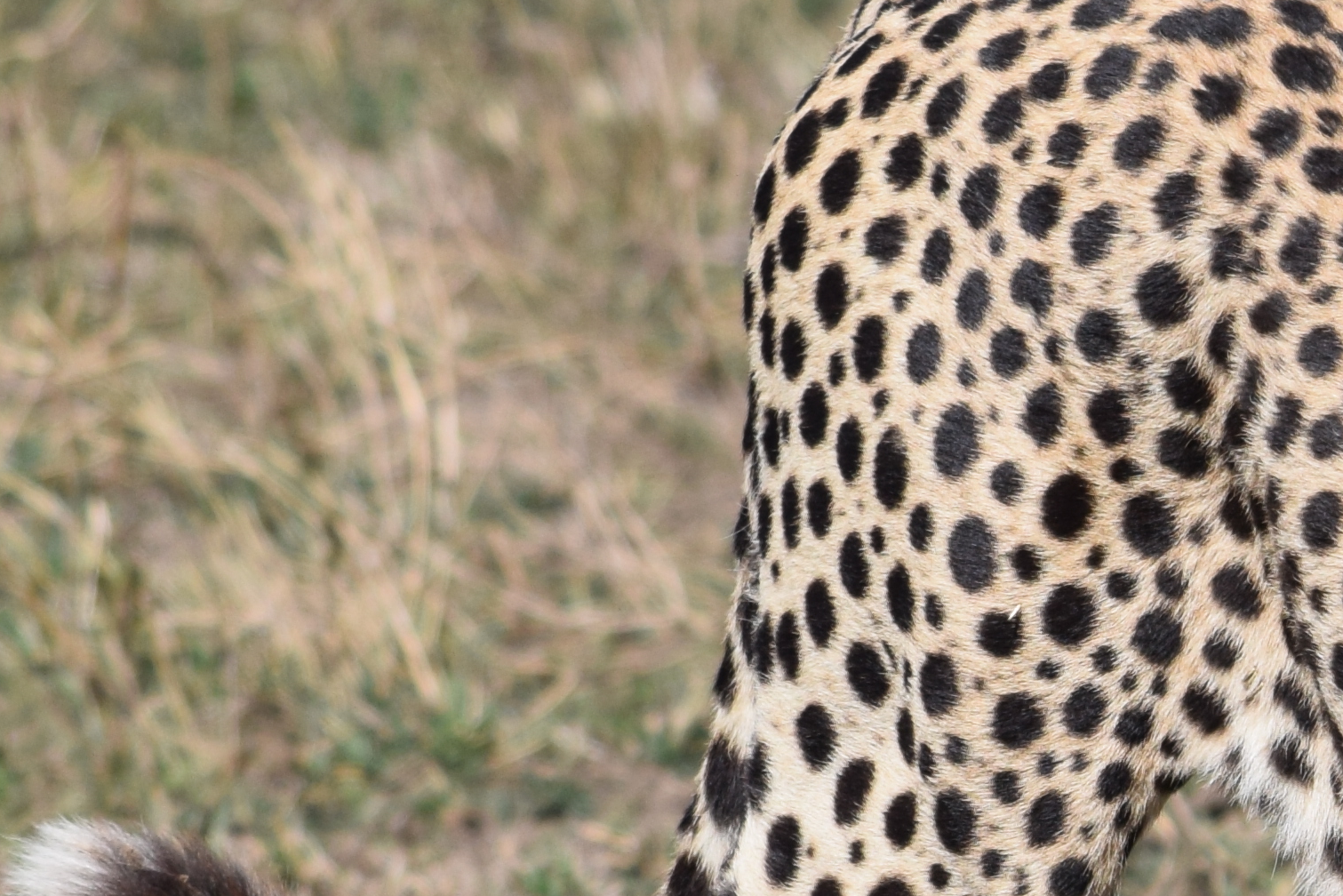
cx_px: 1905
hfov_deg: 2.2
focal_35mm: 923
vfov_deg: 1.5
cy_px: 985
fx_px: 34437
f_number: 7.1
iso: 200
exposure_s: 1/800
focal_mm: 155
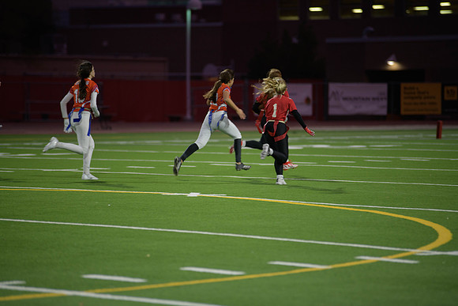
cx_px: 229
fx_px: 2545
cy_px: 153
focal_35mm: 200
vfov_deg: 6.9
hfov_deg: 10.3
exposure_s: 1/200
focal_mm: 200
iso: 640
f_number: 2.8
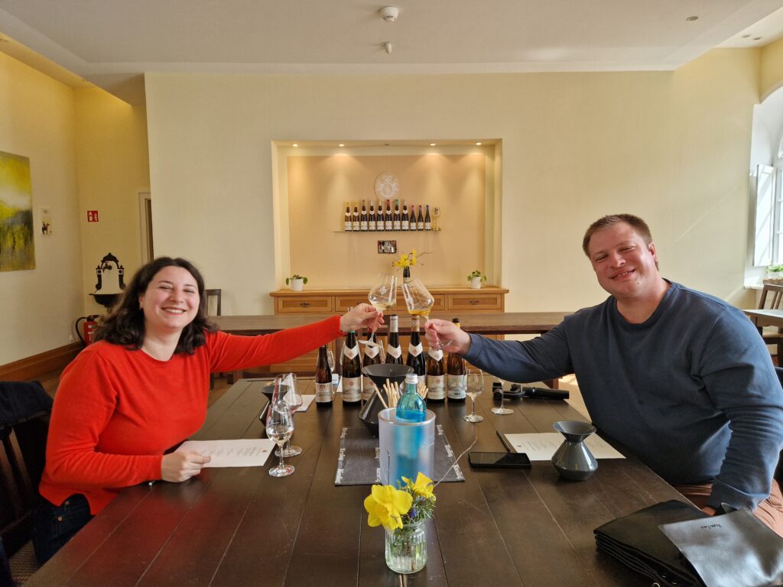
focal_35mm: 23
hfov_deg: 73.9
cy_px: 294
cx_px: 392
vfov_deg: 58.9
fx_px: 520
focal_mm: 5.4
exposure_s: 1/180
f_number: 1.8
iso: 64
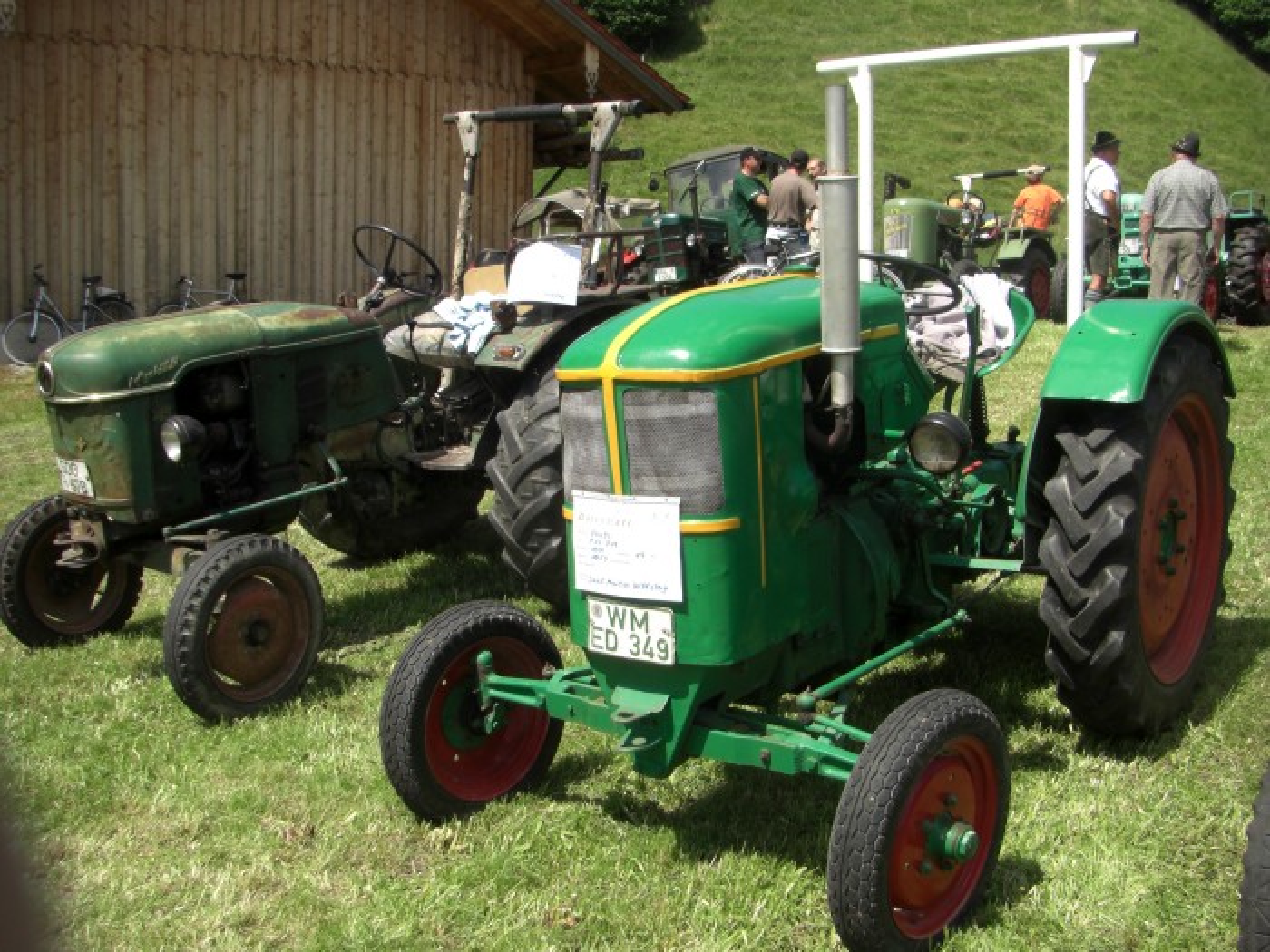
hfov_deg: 49.0
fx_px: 1394
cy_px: 476
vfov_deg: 37.7
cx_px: 635
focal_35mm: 38
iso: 64
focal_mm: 6.3
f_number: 4.6
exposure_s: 1/250
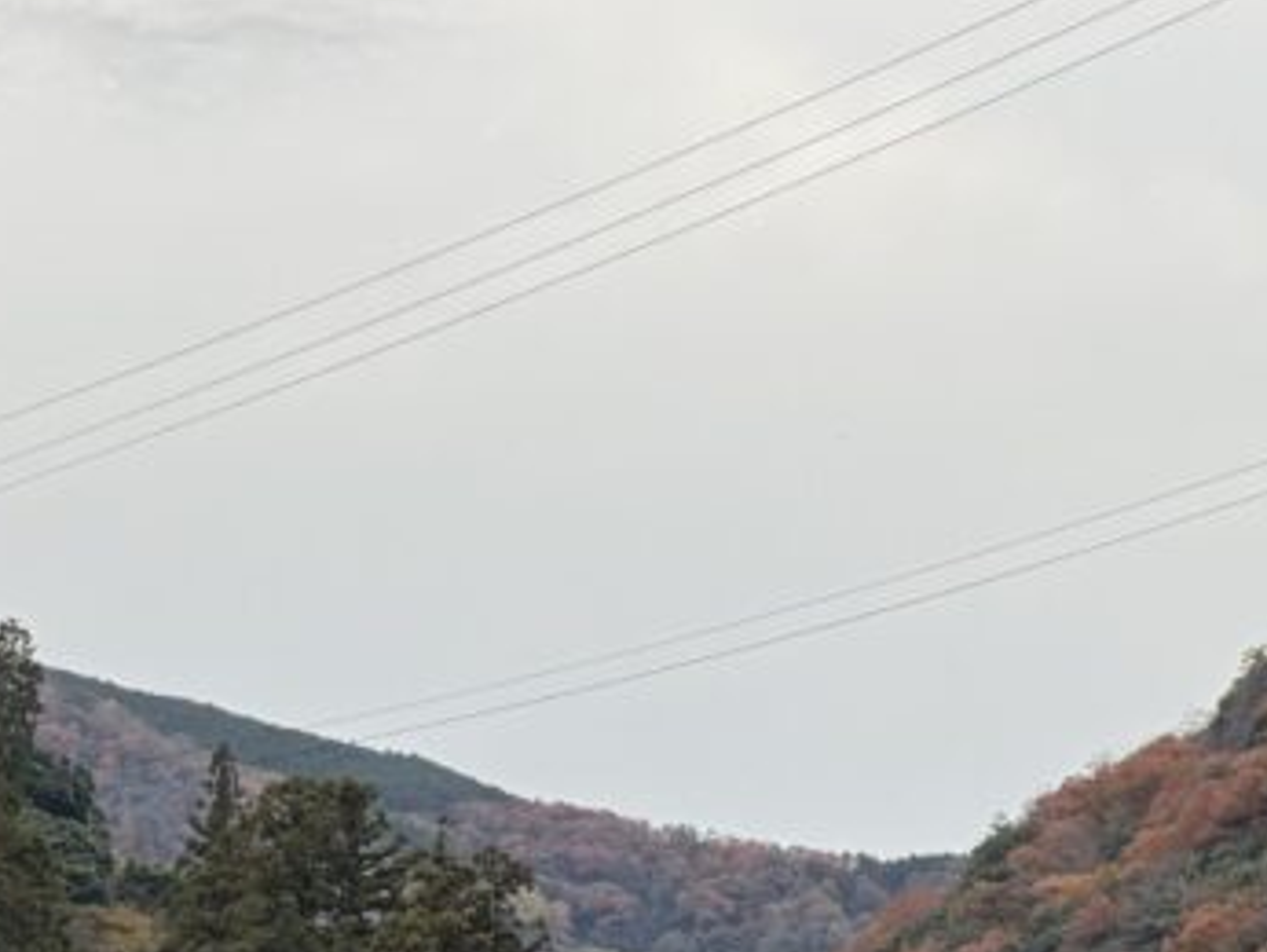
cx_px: 828
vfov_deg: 10.3
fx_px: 5201
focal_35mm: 142
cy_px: 1084
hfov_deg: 13.9
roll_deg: +0.4
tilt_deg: +7.0
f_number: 1.78
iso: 64
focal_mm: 6.76
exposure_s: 1/464
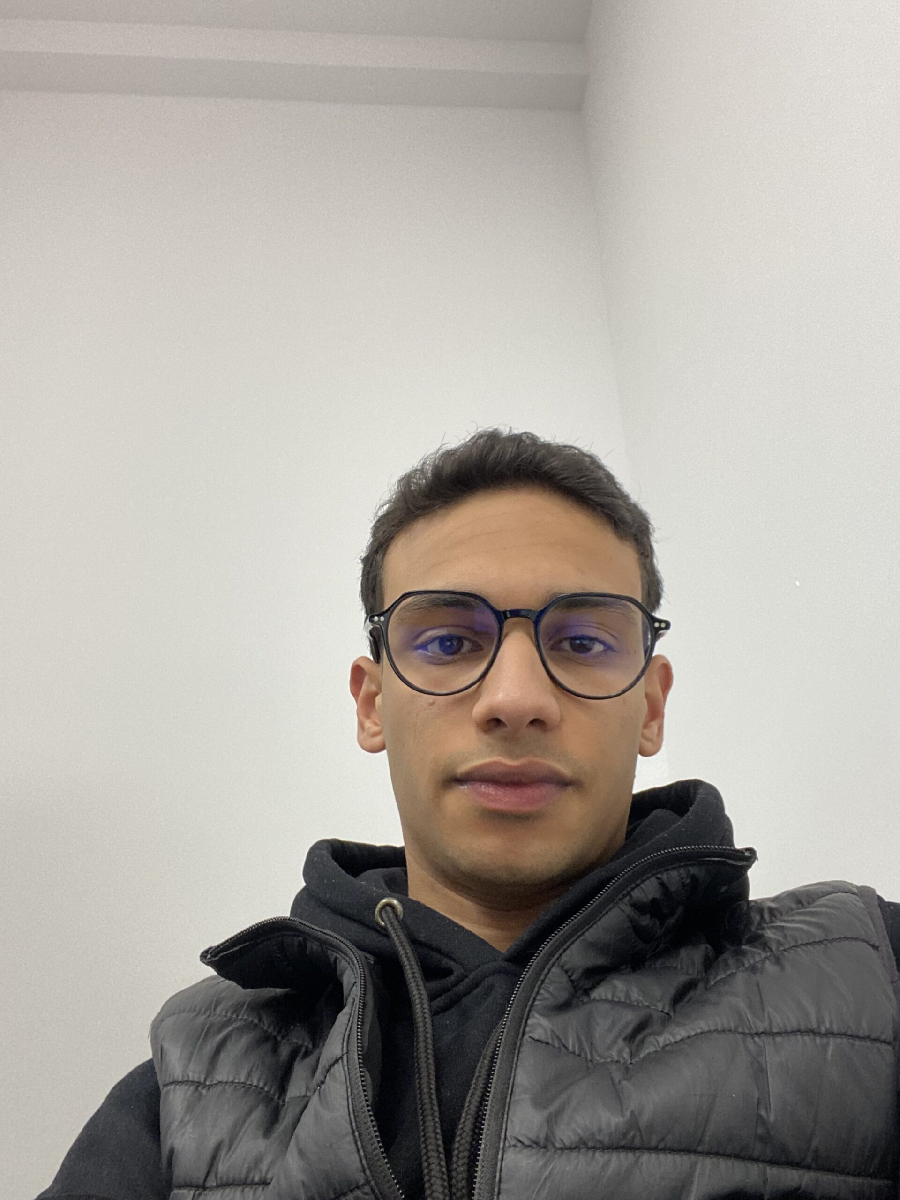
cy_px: 600
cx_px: 450
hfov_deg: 46.8
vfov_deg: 60.0
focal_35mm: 30
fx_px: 1040
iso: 160
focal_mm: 2.71
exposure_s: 1/60
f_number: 2.2
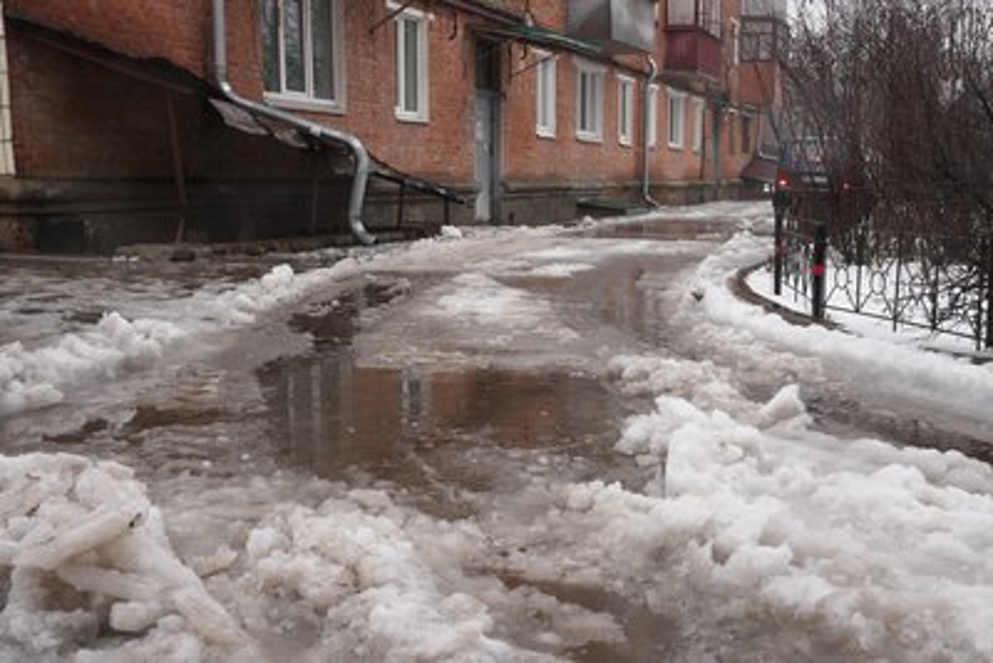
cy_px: 332
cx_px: 496
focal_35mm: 36
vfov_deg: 36.9
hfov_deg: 53.1
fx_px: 993
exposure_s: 1/50
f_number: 9
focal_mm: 36
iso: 200
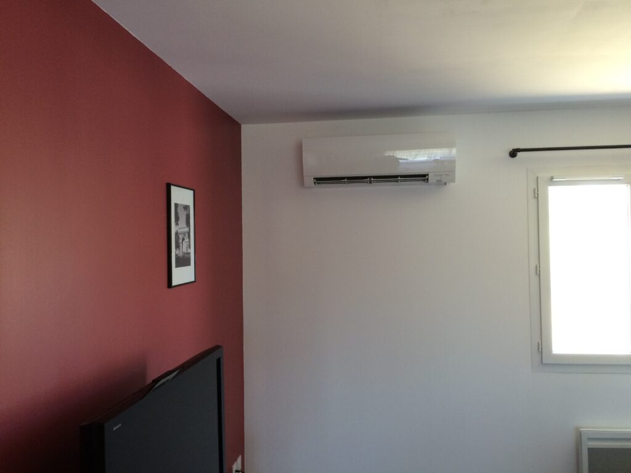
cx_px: 316
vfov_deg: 48.2
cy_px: 236
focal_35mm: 29
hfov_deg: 61.7
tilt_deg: +2.6
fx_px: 529
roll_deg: +0.5
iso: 80
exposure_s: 1/33
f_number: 2.2
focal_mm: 4.15
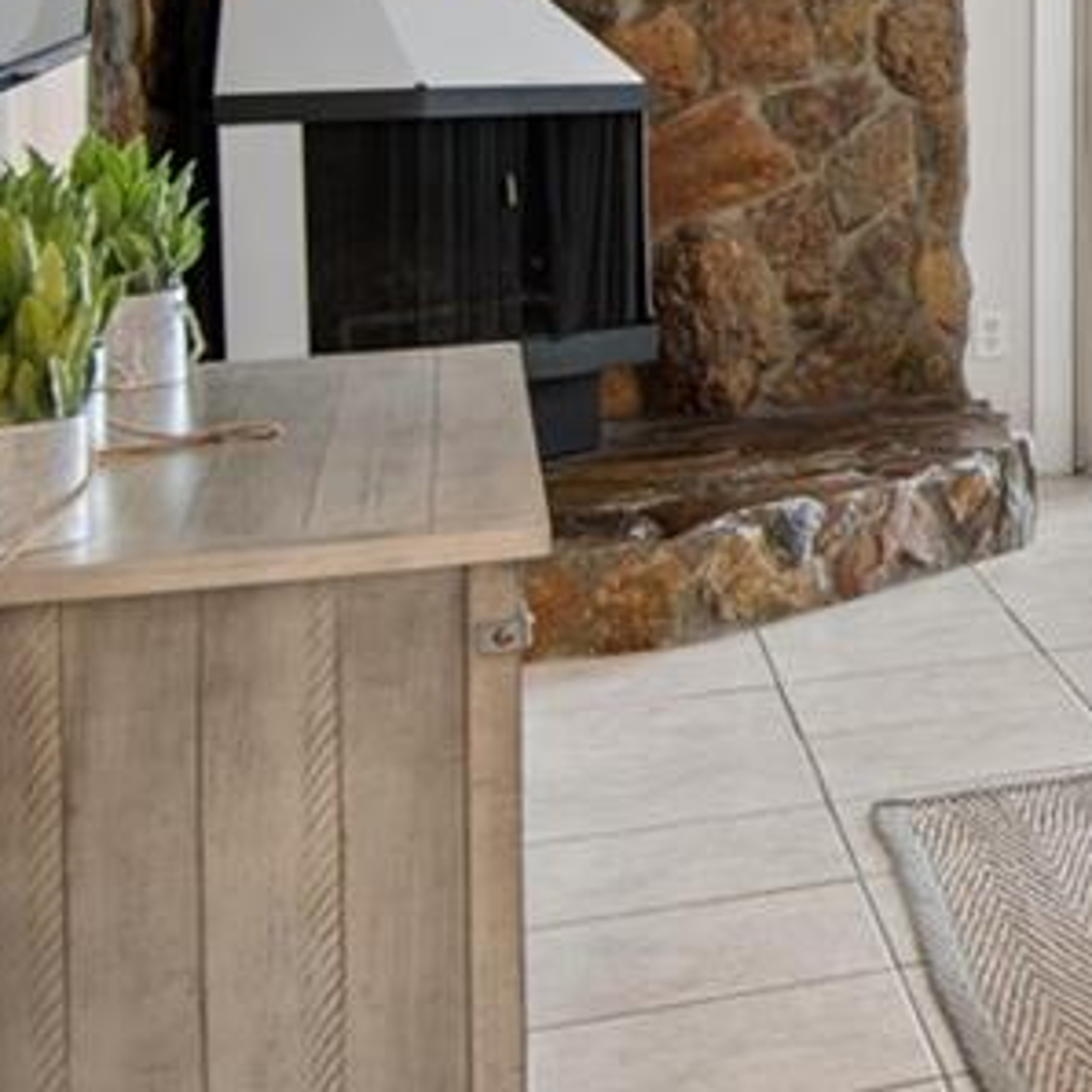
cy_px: -92
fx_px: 2927
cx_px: 2437
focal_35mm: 82
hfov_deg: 15.1
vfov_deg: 20.2
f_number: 7.1
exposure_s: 1/3.33
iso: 100
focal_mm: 18
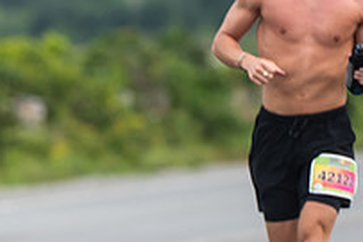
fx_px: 7939
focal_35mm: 788
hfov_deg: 2.6
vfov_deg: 1.7
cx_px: -139
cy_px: 91
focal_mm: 200
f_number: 4
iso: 500
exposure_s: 1/800
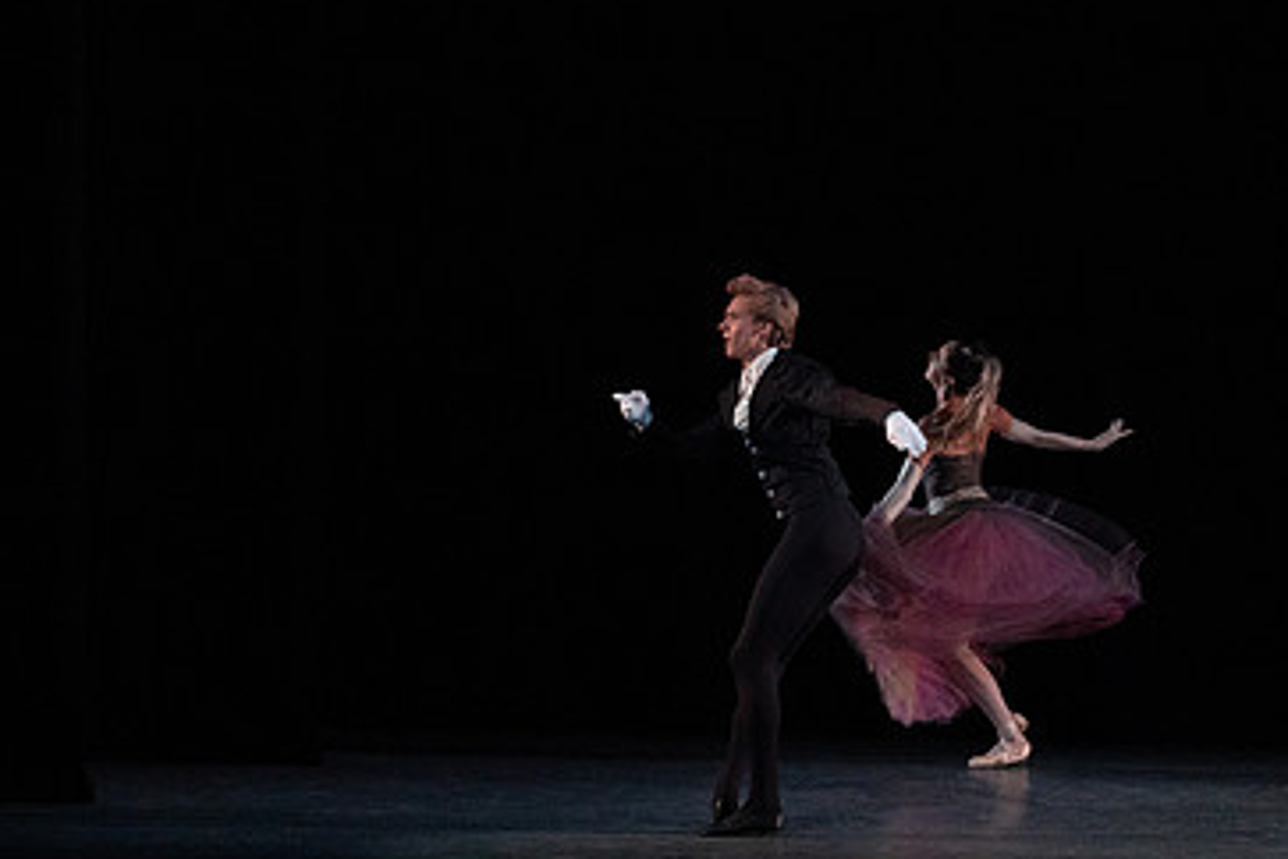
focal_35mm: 203
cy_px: 264
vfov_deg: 6.8
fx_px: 7262
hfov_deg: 10.1
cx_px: 940
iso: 16000
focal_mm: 127
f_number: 5.6
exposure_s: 1/400
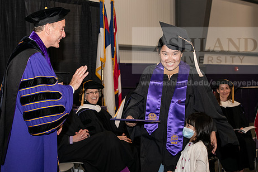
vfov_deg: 15.6
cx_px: 115
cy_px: 95
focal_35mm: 88
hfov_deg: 23.1
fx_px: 631
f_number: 5.6
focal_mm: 70
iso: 1600
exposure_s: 1/200
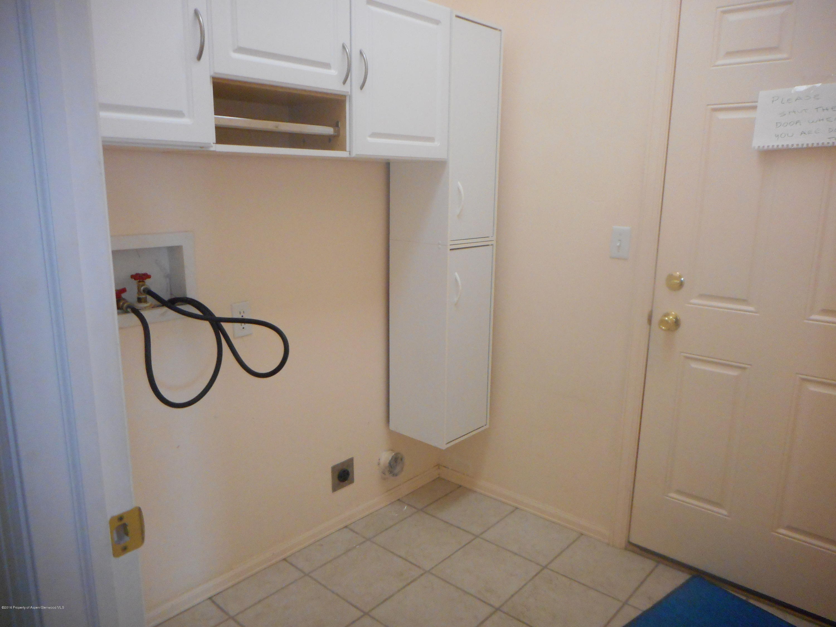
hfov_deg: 69.4
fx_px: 604
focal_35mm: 25
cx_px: 418
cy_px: 314
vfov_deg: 54.9
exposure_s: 1/25
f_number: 3.7
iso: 560
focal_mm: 4.5
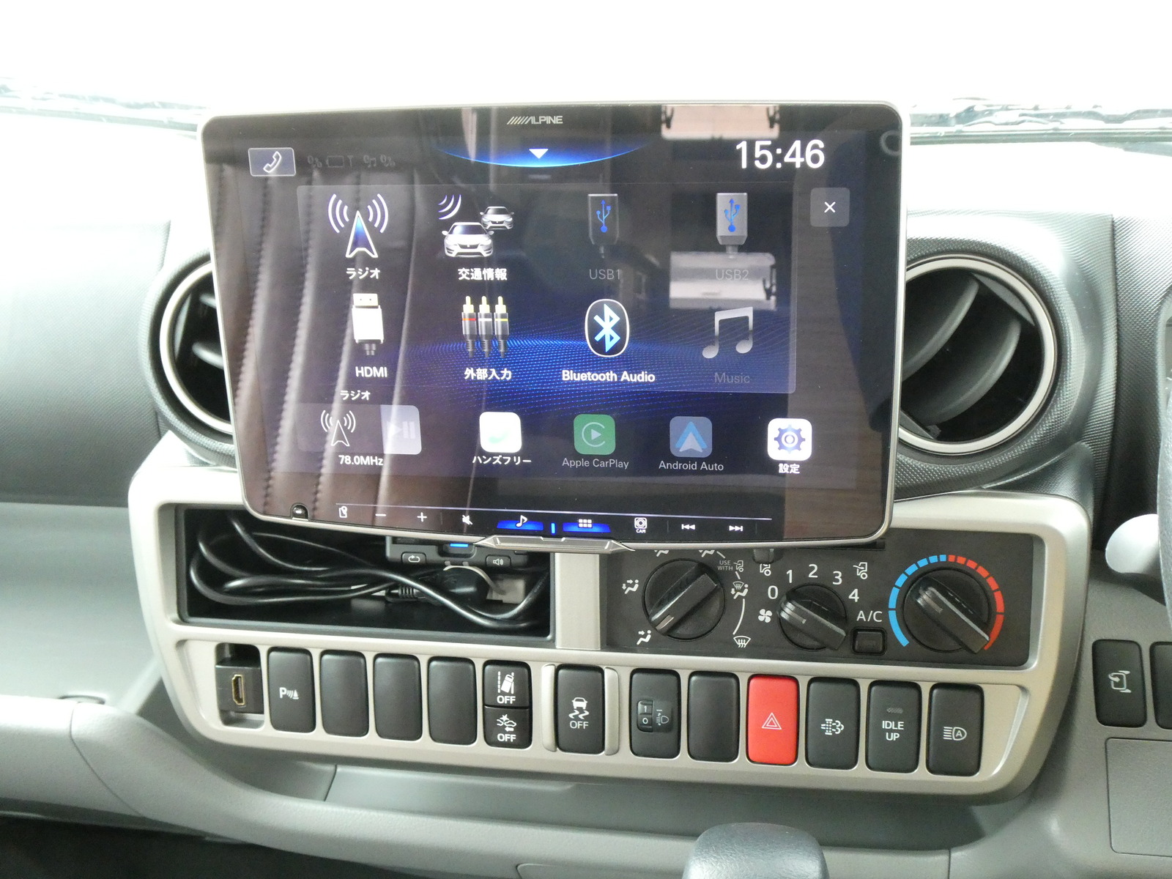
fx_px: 1253
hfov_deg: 50.1
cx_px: 586
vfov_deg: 38.7
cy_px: 440
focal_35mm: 37
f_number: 3.7
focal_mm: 6.7
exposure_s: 1/80
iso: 1000
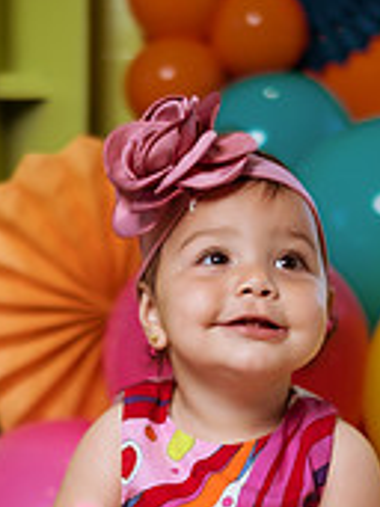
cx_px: 190
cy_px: 489
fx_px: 2154
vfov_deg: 13.3
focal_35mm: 147
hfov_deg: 10.1
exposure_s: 1/1250
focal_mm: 58
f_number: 1.6
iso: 160
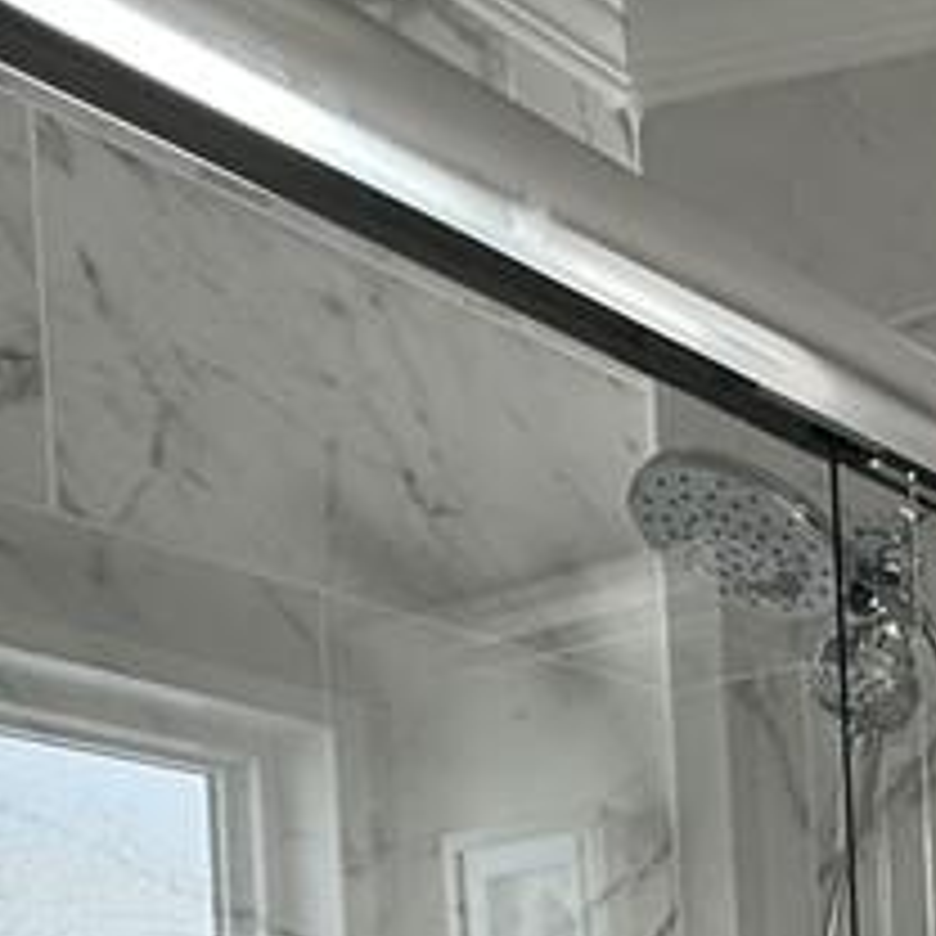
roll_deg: +3.0
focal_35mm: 61
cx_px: 1508
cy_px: 1260
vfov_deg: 24.2
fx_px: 1866
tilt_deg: +0.1
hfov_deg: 21.9
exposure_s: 1/120
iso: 160
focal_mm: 2.22
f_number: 2.2
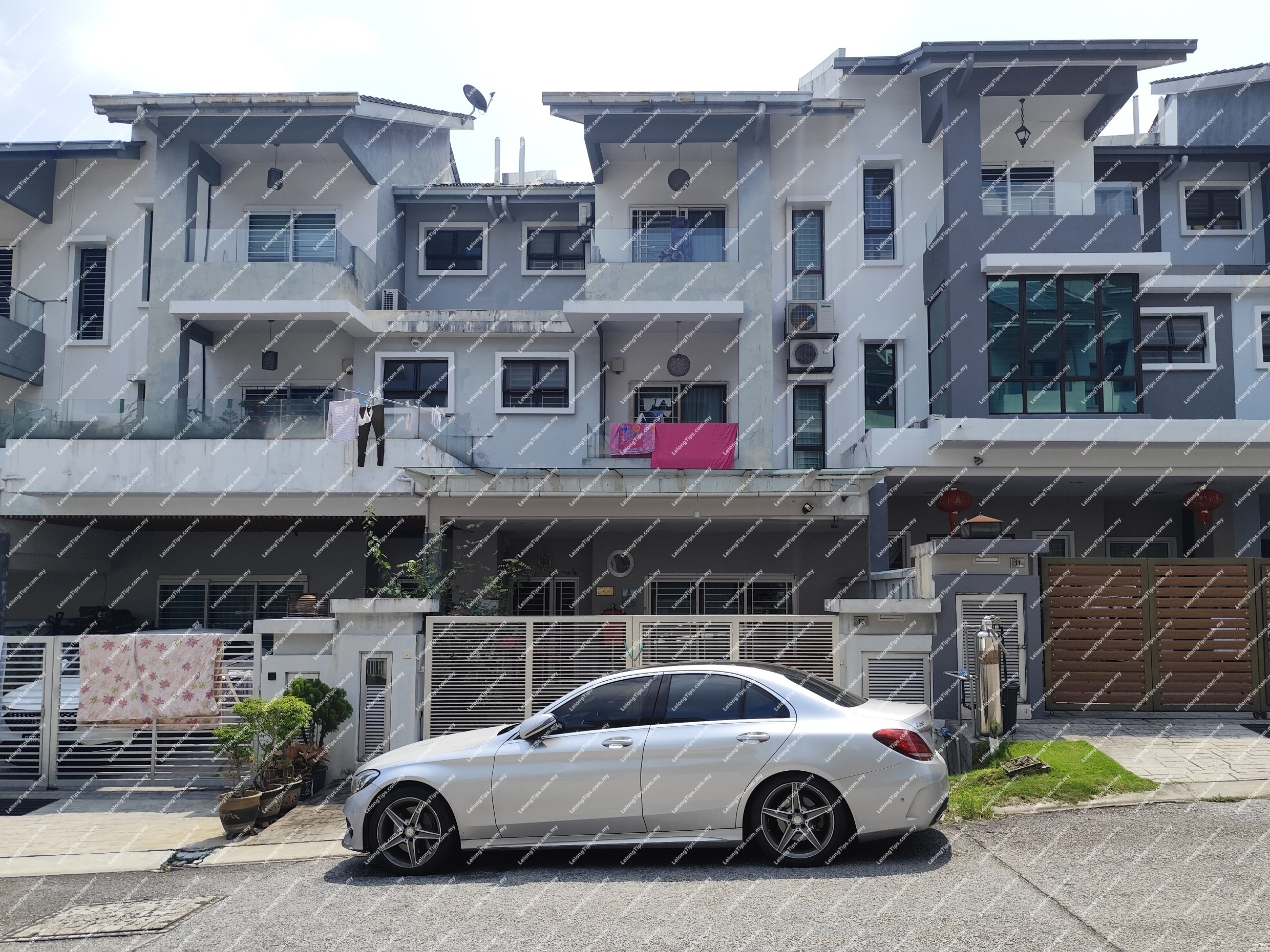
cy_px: 476
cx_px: 635
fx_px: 844
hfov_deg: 73.9
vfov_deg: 58.9
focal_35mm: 23
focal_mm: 6.14
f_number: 1.65
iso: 50
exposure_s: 1/940
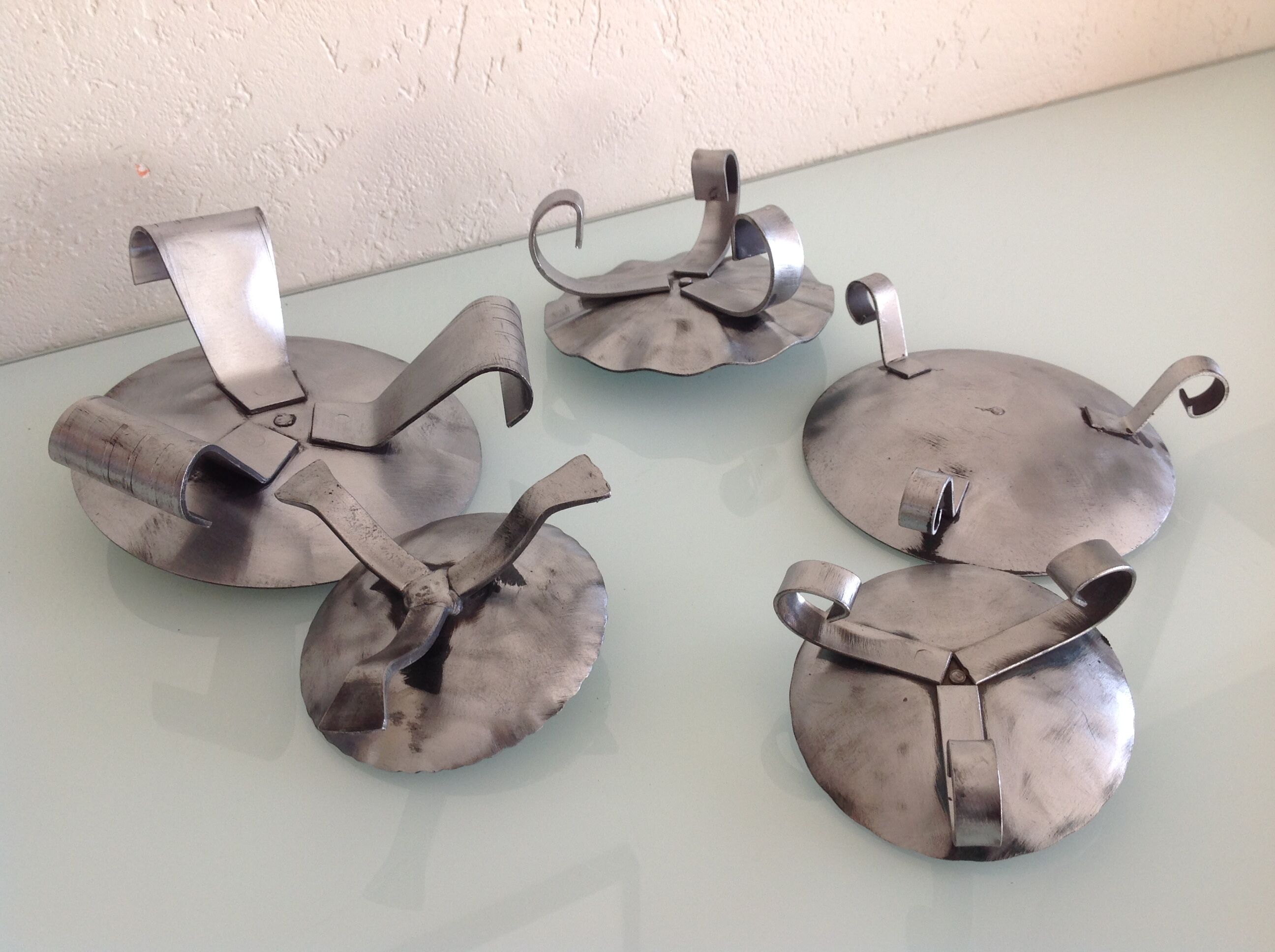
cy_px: 476
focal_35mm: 35
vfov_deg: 40.6
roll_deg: +0.6
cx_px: 638
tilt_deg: -40.6
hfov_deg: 52.7
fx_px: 1287
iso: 50
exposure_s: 1/60
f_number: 2.4
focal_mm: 4.28
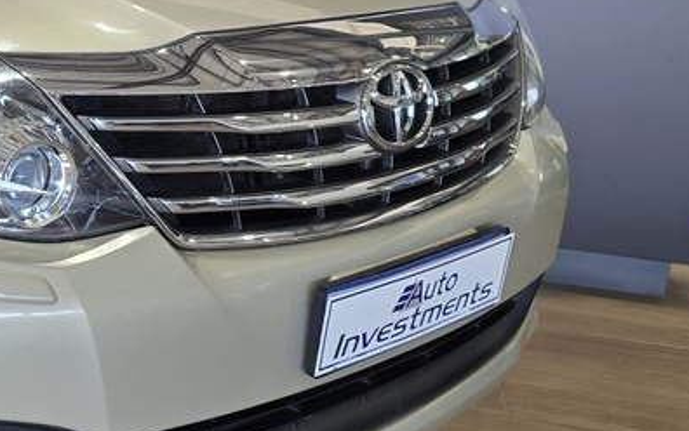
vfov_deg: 20.5
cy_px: 104
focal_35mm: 63
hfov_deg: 29.7
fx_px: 1184
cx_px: -37
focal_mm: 6.3
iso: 64
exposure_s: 1/100
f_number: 1.7
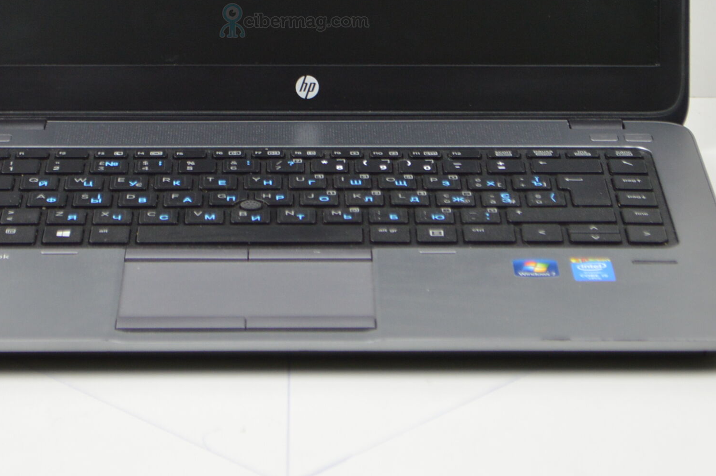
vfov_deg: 9.4
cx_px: 294
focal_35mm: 145
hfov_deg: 14.2
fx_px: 2881
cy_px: 20
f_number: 5.6
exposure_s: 1/50
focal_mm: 48
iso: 400
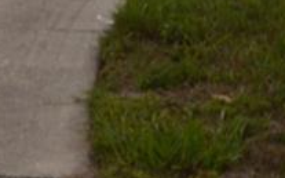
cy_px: -404
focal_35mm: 213
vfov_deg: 5.7
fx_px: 1653
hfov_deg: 8.7
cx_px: -457
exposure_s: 1/200
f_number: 10
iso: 100
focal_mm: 18
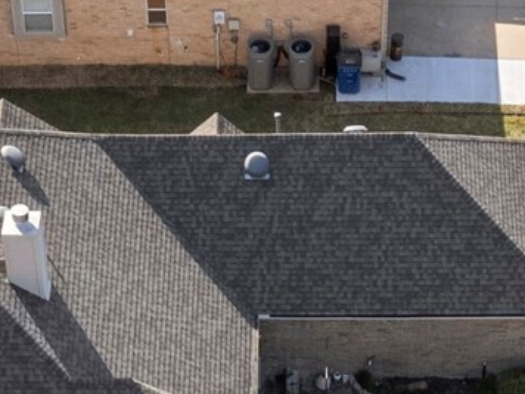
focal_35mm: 138
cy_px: 999
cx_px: 242
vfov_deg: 9.4
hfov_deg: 14.3
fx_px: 2093
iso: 150
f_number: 1.7
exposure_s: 1/1250
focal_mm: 6.72
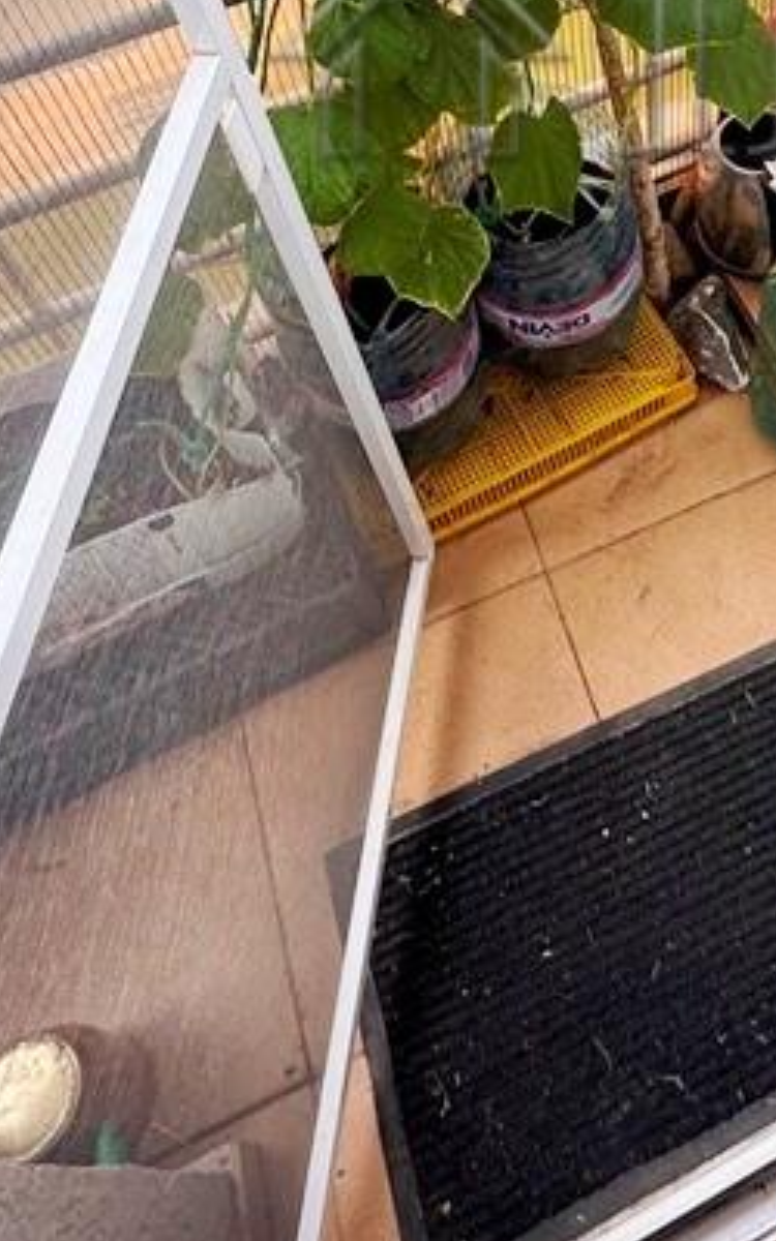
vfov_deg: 45.6
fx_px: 1286
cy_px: 78
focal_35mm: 38
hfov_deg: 31.7
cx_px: 726
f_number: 2.2
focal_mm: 2.22
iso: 40
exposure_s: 1/149
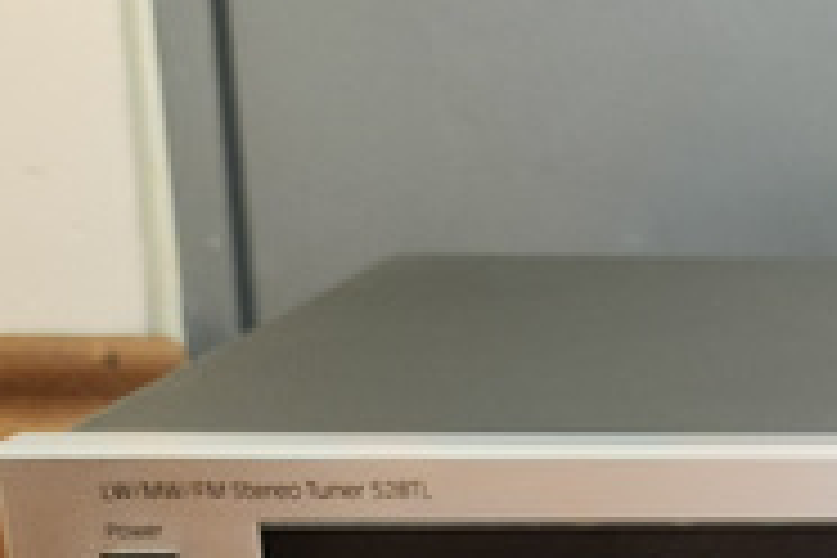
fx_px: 1790
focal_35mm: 77
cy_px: 454
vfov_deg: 17.6
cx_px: 1170
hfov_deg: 22.6
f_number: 1.8
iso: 500
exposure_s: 1/50
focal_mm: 5.4
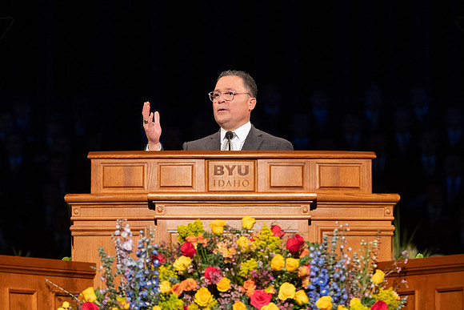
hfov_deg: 9.3
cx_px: 245
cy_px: 133
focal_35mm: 221
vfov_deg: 6.2
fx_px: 2849
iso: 1000
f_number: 3.2
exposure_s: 1/320
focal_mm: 165
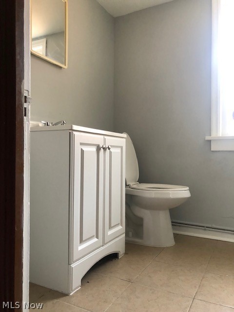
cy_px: 156
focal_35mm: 28
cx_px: 117
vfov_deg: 63.4
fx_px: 252
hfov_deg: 49.7
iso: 64
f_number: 1.8
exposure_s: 1/15
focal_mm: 4
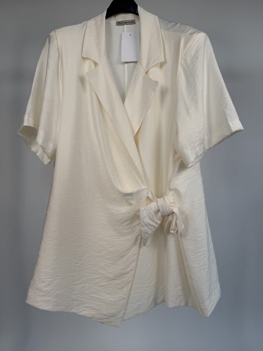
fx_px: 243
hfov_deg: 56.8
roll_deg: +0.8
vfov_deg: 71.6
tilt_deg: +5.5
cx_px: 132
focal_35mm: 24
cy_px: 176
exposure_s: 1/532
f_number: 1.78
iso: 80
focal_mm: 6.76
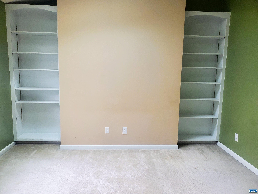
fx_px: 194
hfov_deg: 67.3
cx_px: 129
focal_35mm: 26
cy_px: 97
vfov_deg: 53.1
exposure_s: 1/120
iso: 160
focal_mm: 4.3
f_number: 2.4
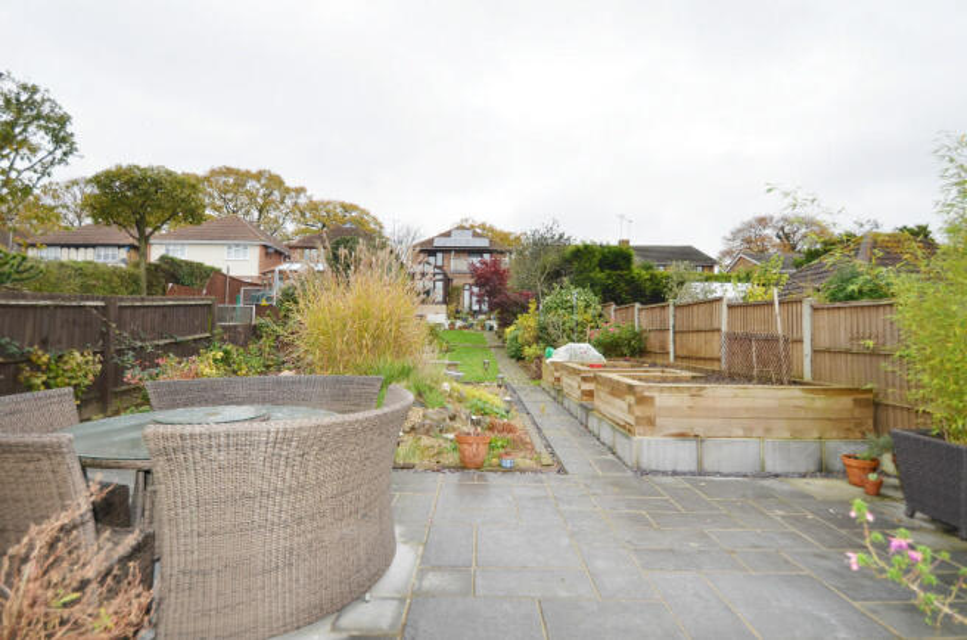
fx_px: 462
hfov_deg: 92.6
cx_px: 484
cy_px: 320
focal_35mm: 17
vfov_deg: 69.4
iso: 180
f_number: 4
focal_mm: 11.5
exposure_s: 1/250
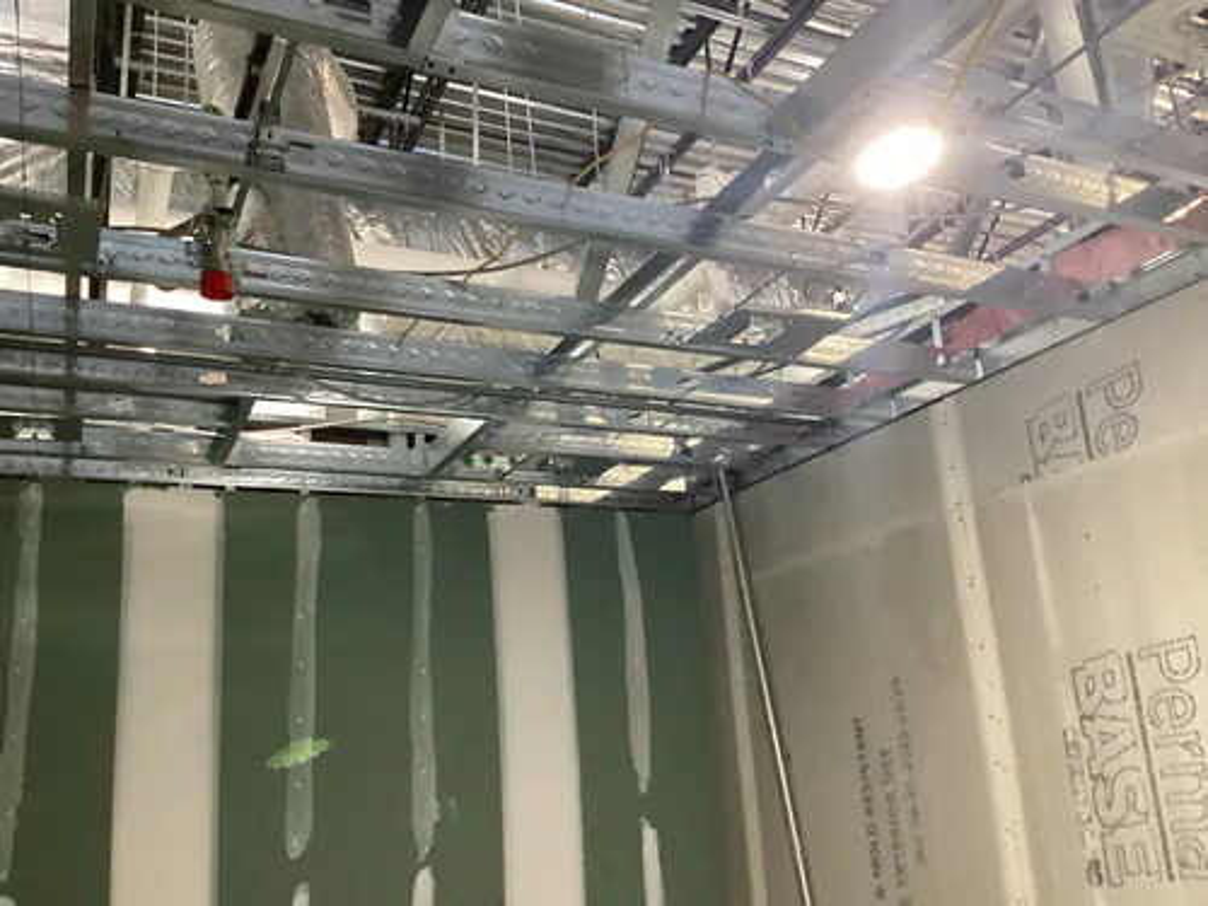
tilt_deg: +18.7
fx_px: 1082
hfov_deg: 58.4
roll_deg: +3.6
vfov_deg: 45.4
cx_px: 604
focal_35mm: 31
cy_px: 453
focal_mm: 3.3
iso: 400
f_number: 2.4
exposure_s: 1/40
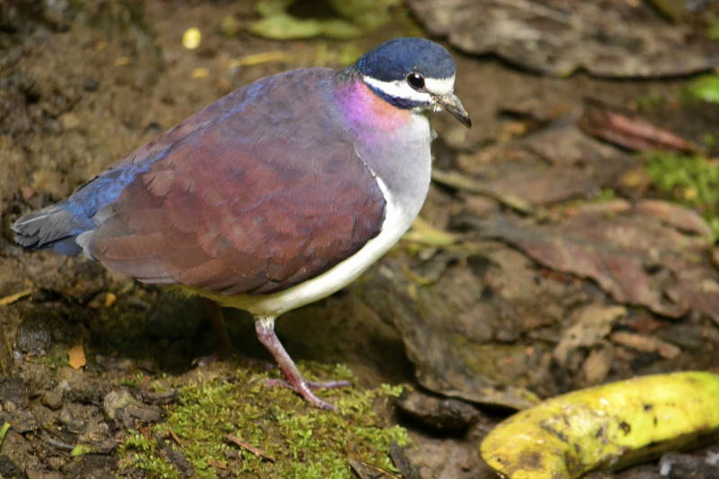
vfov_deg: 3.4
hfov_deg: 5.1
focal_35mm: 405
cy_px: 240
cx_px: 360
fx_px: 8087
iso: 3200
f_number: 5.6
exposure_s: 1/50
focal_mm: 270
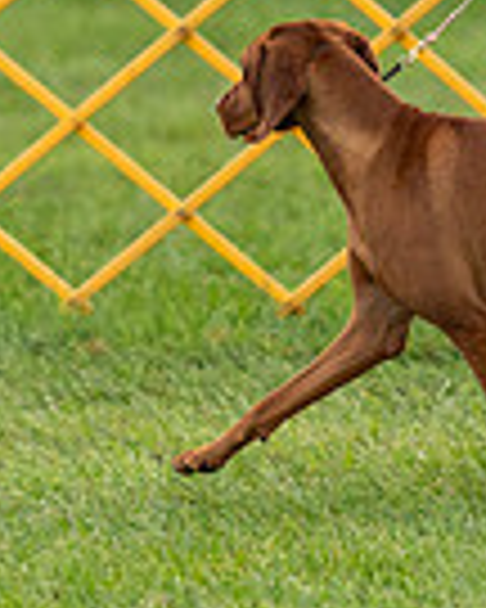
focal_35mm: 809
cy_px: -128
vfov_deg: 2.4
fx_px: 14546
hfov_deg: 1.9
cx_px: 212
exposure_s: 1/1000
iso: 1000
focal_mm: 200
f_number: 3.2
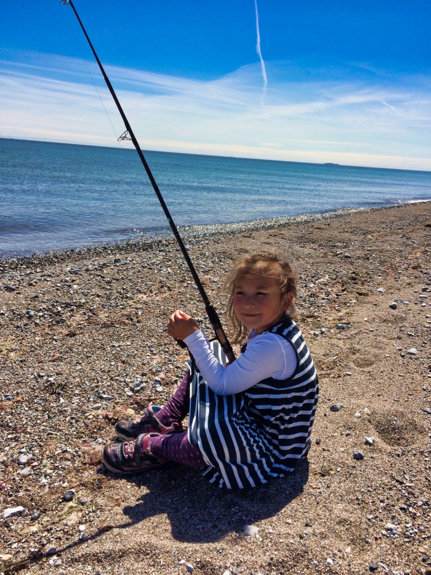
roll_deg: -3.4
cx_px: 216
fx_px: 481
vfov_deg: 61.7
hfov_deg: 48.2
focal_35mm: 29
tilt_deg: -17.3
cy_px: 288
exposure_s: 1/3731
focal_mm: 4.15
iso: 32
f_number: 2.2
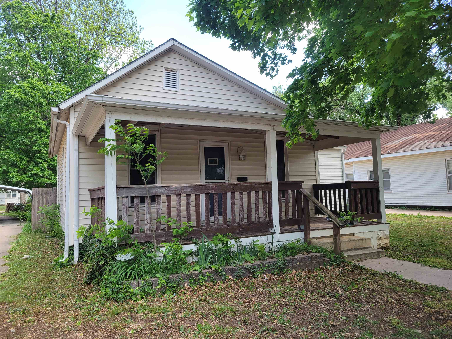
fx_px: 339
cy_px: 170
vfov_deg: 53.1
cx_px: 226
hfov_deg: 67.3
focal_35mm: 26
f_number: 1.8
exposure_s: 1/360
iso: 40
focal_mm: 5.4
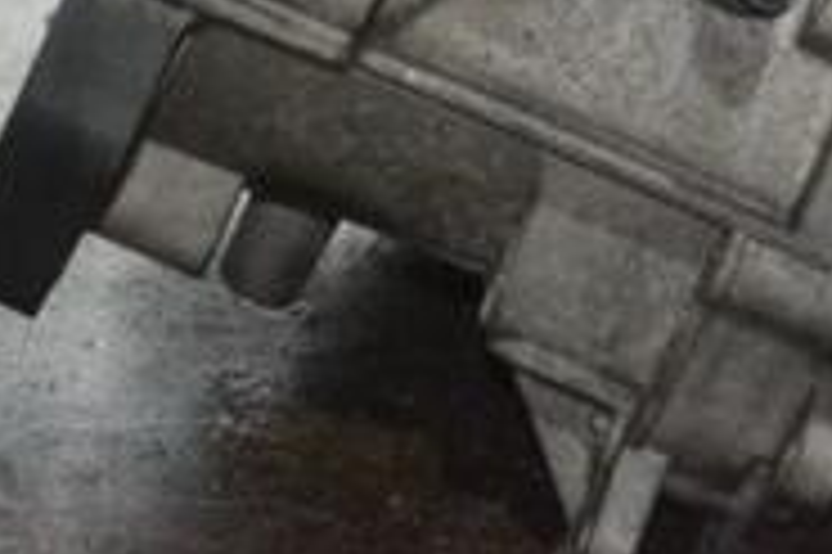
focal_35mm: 195
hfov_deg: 10.5
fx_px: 4503
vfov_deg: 6.9
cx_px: 756
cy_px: -302
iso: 3200
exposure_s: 1/60
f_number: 5.3
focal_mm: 40
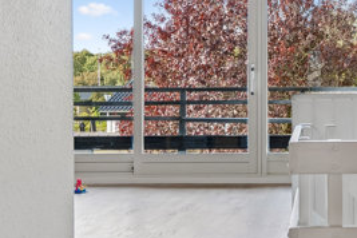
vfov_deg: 21.5
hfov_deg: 30.1
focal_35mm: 63
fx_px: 625
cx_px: 342
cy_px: 78
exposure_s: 1/80
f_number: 4
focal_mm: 21
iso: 400
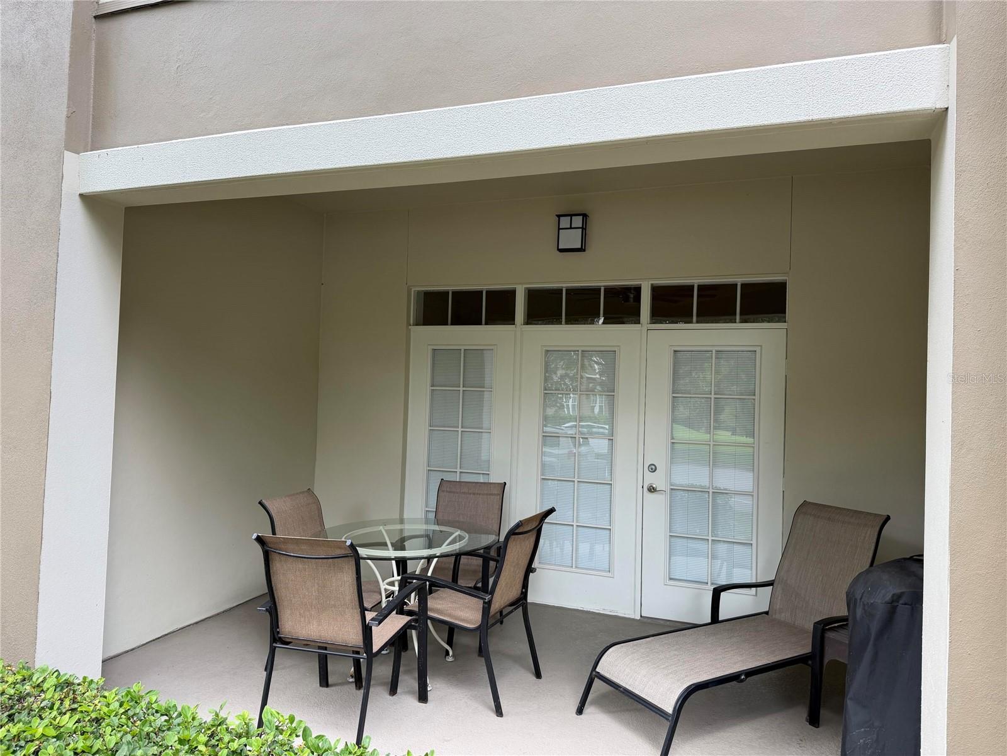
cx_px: 504
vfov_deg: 56.8
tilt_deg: +1.7
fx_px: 698
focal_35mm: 24
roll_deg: -2.2
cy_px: 378
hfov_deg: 71.6
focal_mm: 6.76
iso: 64
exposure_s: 1/167
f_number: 1.78
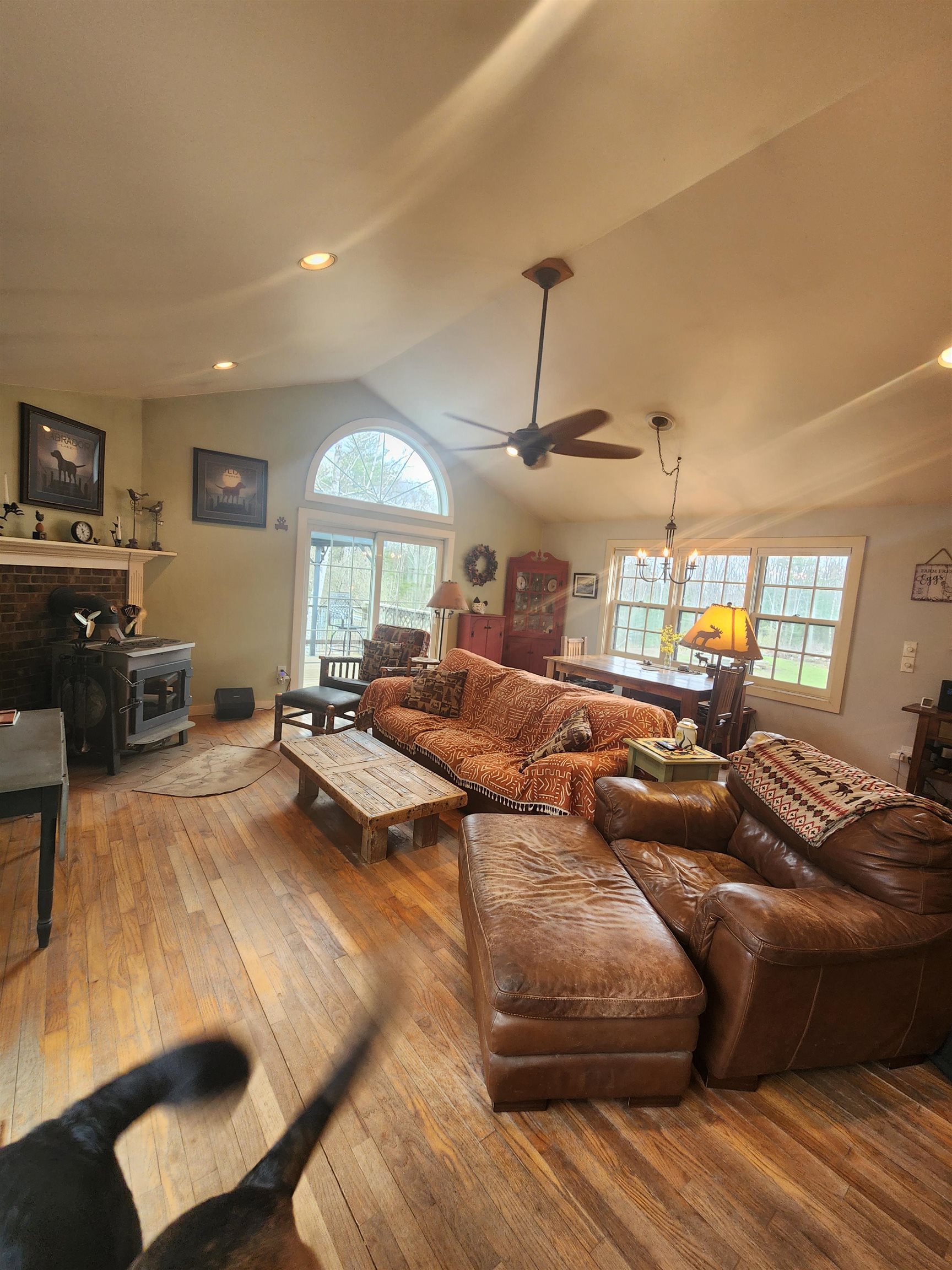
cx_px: 476
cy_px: 635
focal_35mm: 13
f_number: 2.2
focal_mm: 2.2
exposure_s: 1/60
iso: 160
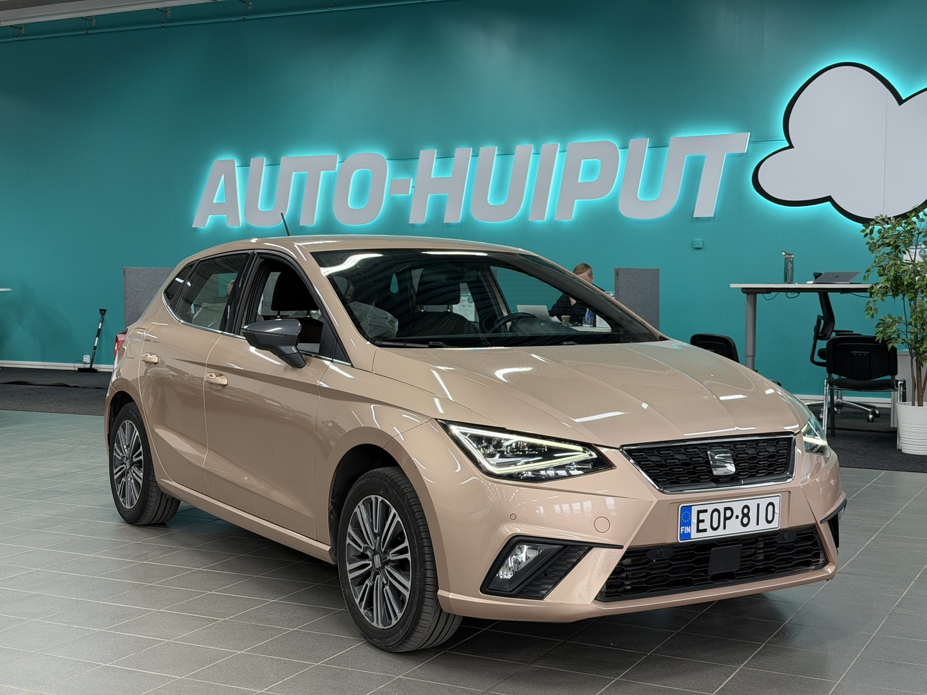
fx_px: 1285
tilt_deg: -3.7
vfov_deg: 30.3
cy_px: 348
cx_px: 464
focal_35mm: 48
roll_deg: -0.2
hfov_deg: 39.7
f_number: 1.78
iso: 64
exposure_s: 1/50
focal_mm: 6.76
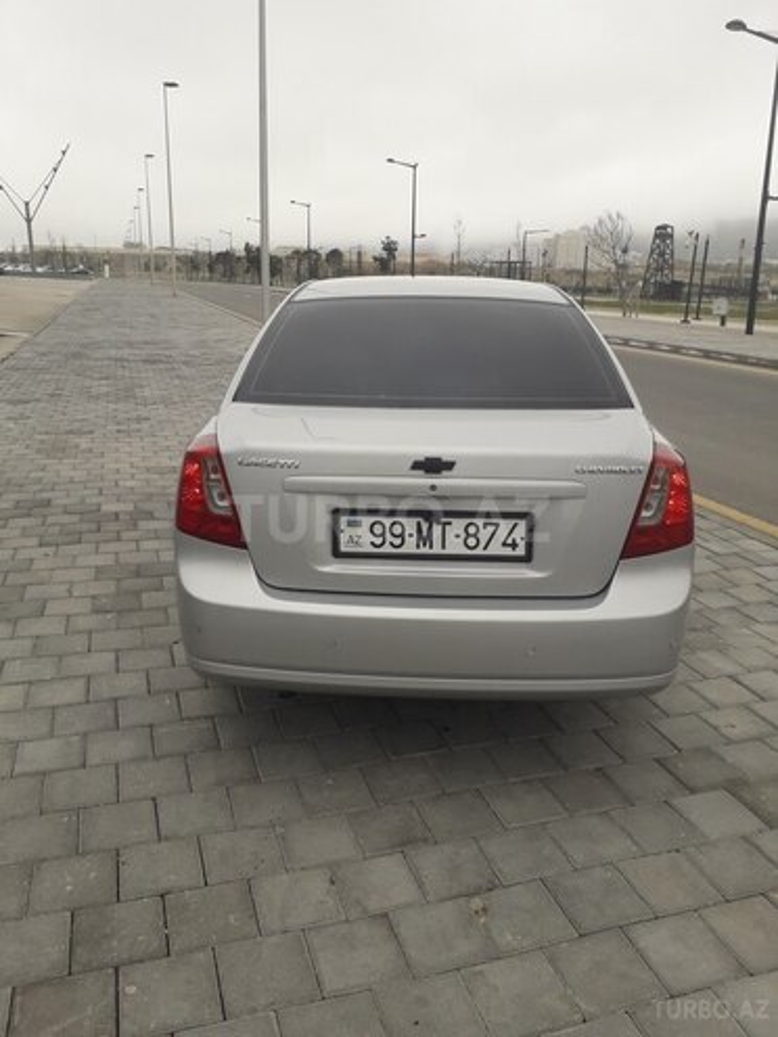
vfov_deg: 65.3
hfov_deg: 51.4
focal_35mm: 27
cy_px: 518
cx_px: 389
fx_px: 809
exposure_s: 1/552
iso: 40
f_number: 1.9
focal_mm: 3.6
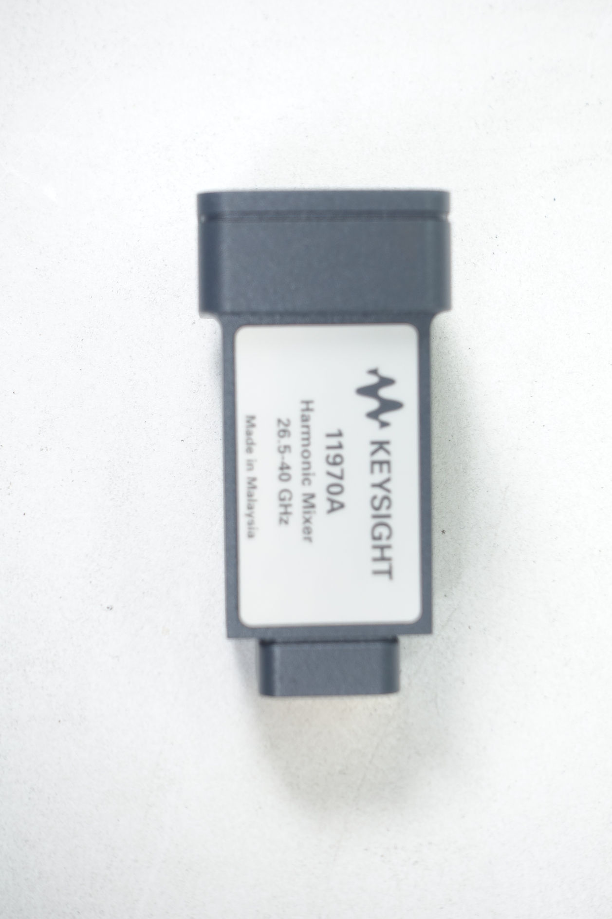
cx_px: 317
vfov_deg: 26.6
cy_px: 432
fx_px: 1938
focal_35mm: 76
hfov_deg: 17.9
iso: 125
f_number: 4
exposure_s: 1/125
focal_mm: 25.7
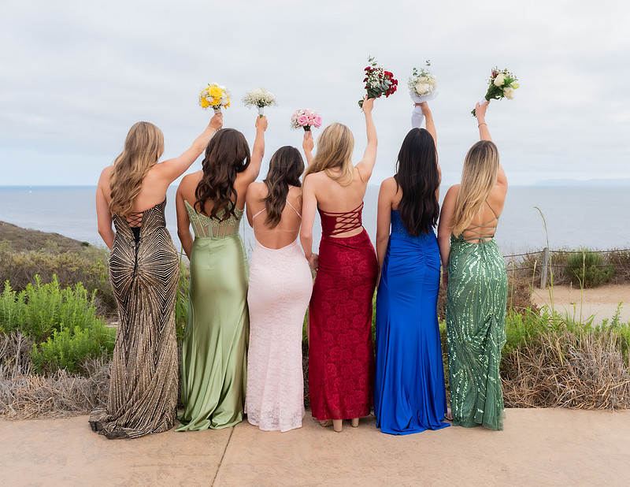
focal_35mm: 33
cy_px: 223
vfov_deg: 43.9
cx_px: 385
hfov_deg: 54.6
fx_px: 603
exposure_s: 1/125
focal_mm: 24
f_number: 13
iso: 400
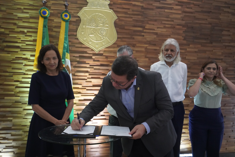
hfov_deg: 60.2
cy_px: 78
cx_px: 118
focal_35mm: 31
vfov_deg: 42.4
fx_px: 202
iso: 8000
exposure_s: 1/125
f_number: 5.6
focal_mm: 31
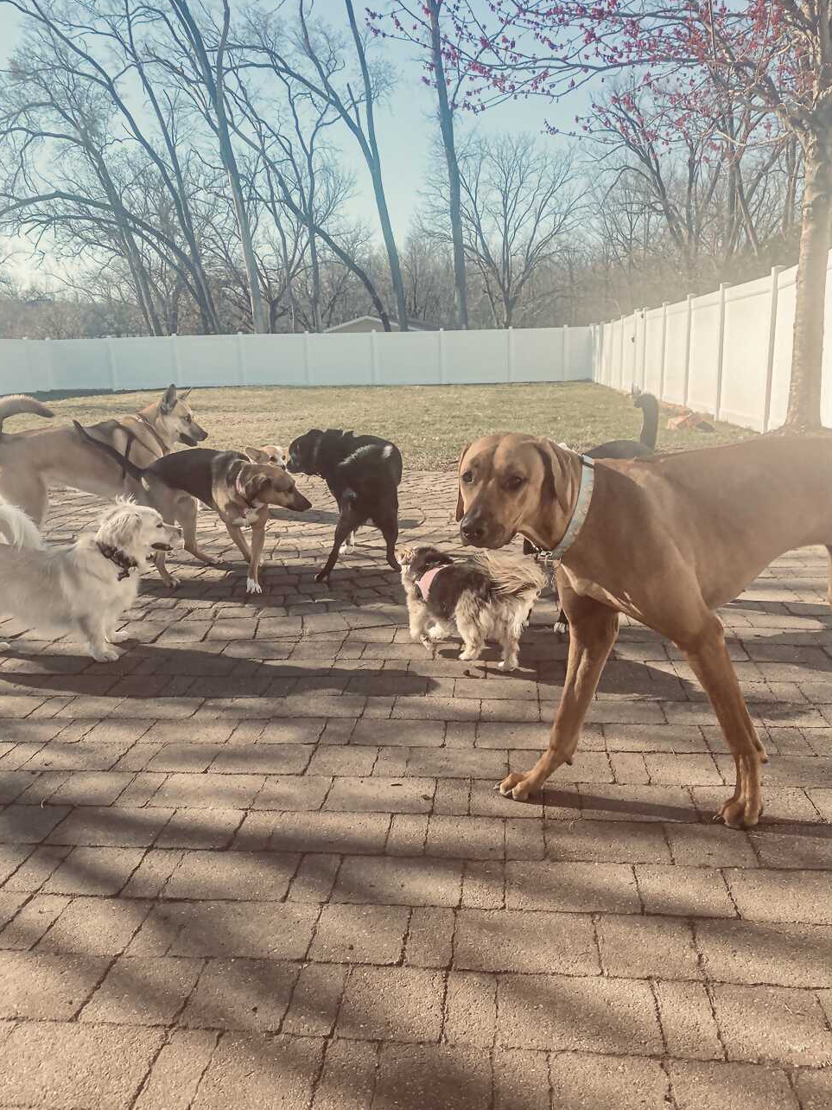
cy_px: 569
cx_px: 402
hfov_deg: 51.3
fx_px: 865
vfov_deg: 65.3
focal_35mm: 27
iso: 32
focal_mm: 4.25
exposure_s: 1/1600
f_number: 1.8
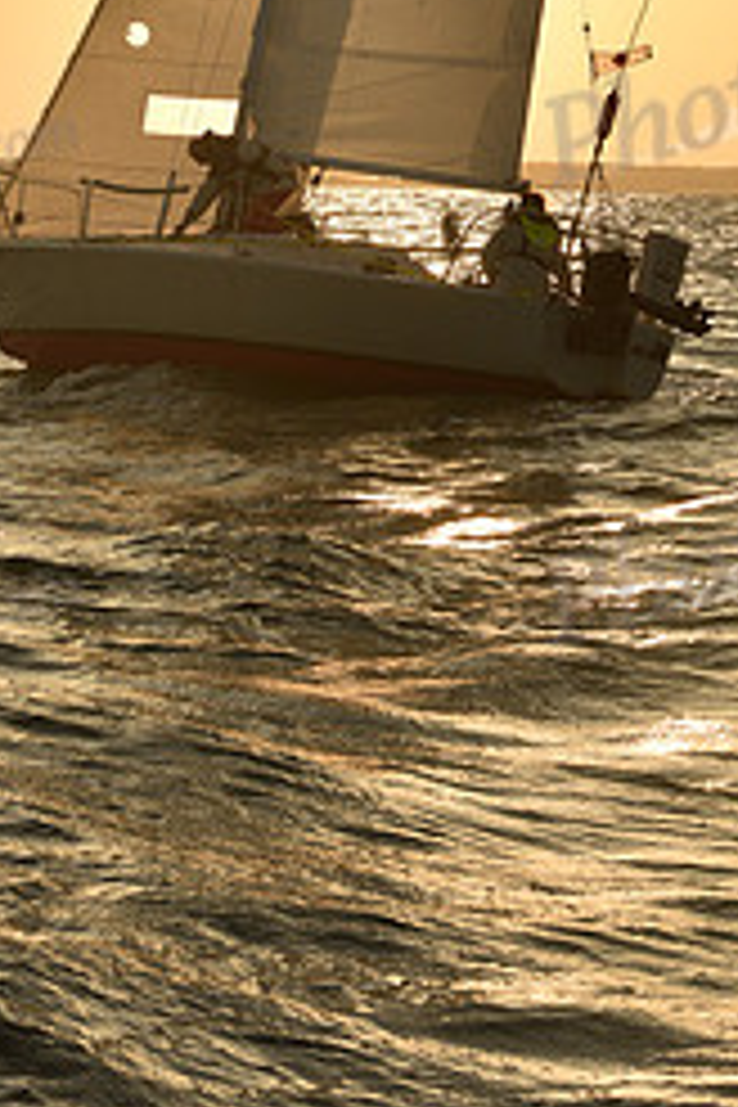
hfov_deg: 8.3
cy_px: -99
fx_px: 5073
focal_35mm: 165
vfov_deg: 12.3
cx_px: 313
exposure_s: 1/640
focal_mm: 70
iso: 250
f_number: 11
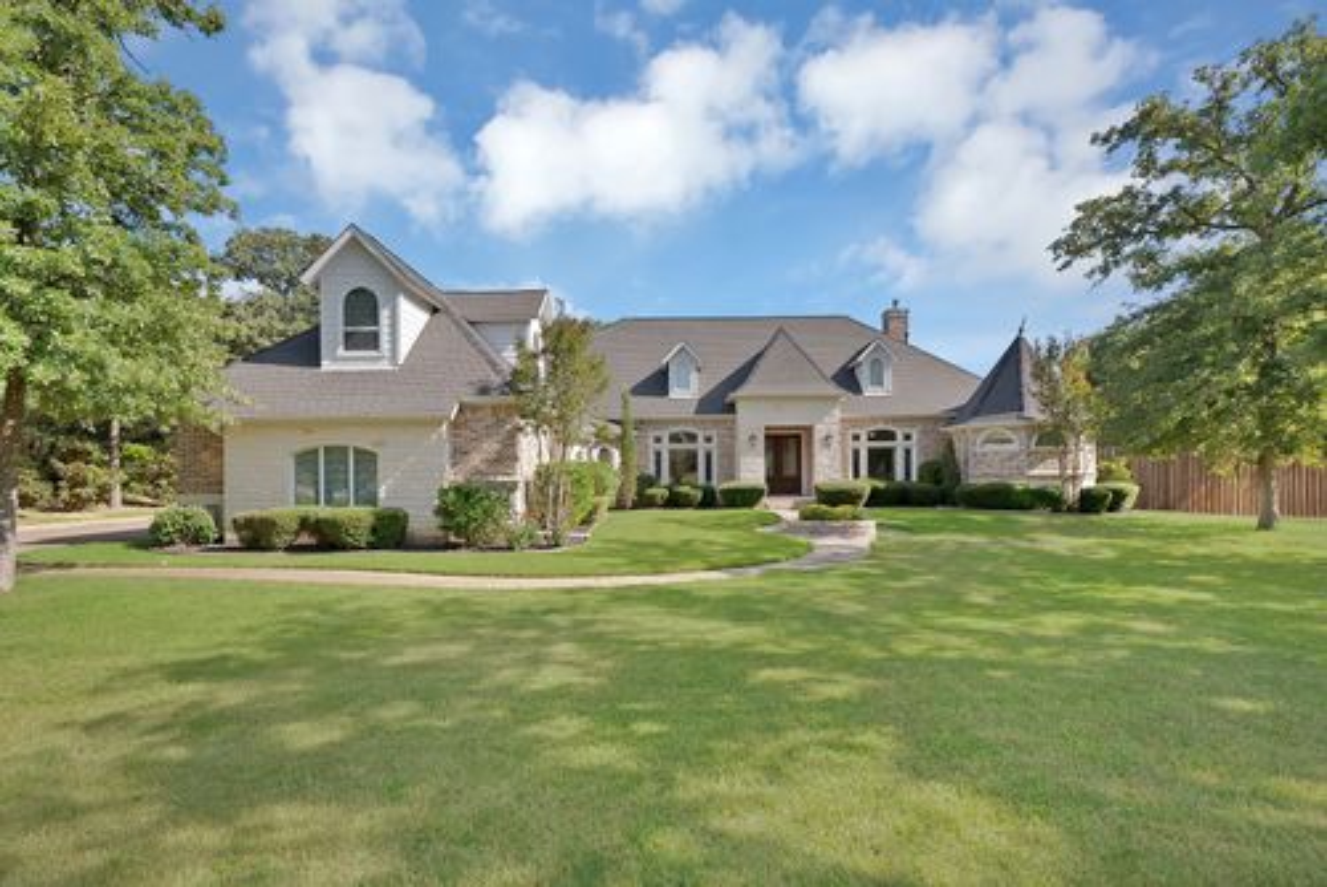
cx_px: 664
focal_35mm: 17
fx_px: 627
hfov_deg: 93.2
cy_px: 444
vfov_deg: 70.5
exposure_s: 1/160
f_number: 8
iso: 640
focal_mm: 17
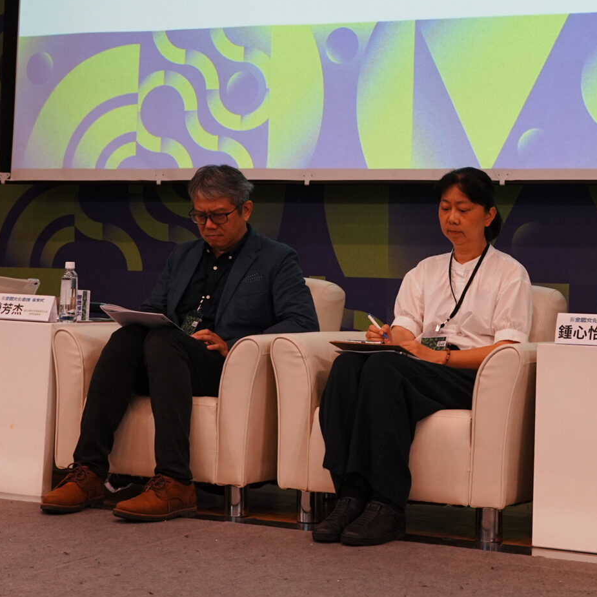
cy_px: 159
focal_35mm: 80
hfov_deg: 21.6
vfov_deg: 21.5
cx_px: 369
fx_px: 1561
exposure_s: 1/125
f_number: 4
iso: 500
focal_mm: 34
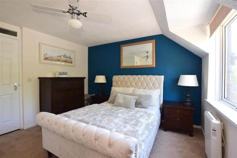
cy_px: 79
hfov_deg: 100.4
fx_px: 99
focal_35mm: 15
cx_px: 118
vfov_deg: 77.3
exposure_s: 1/50
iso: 400
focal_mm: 10
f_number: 5.6
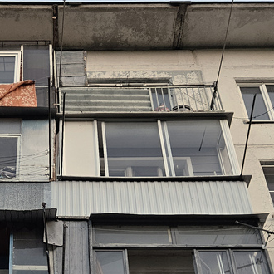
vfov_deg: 22.1
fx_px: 663
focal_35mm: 74
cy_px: 299
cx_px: 57
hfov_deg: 23.0
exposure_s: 1/180
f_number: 1.8
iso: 200
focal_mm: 5.4
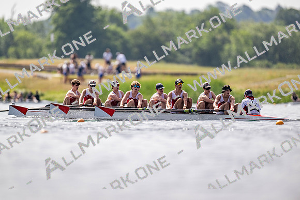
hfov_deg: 3.4
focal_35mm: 600
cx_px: 150
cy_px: 100
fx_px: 5001
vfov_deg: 2.3
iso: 125
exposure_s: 1/2500
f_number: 4
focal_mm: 600
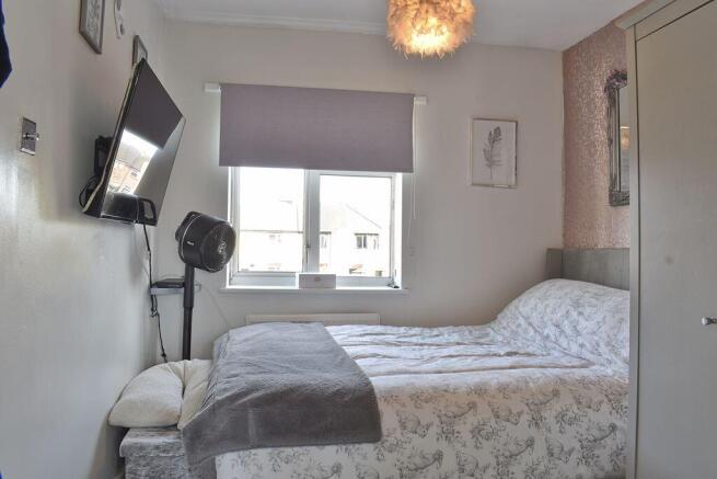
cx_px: 358
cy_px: 240
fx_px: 538
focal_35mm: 27
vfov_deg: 48.0
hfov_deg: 67.4
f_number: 13
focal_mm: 18
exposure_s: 1/3
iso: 100
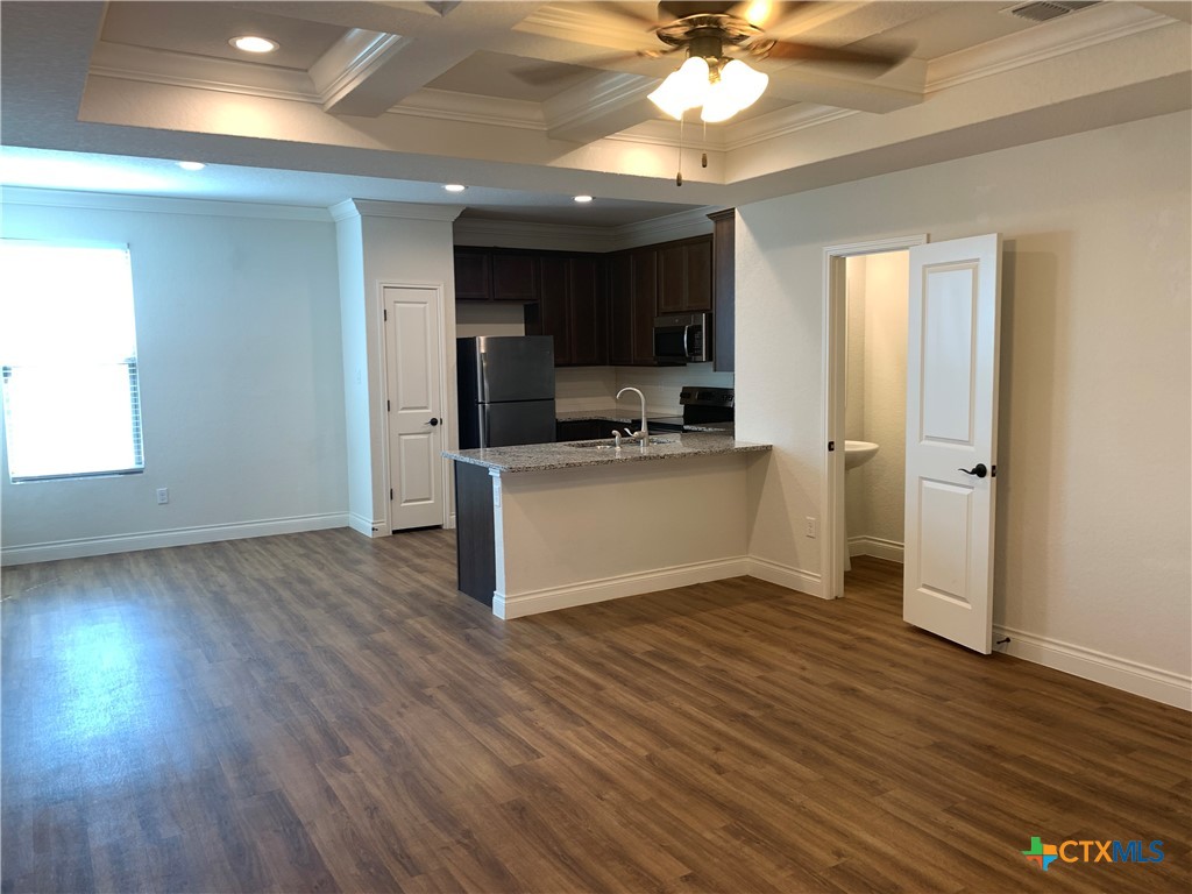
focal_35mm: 26
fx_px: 895
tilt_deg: -4.6
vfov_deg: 53.1
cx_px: 596
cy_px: 447
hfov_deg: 67.3
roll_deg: +0.0
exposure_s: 1/60
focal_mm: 4.25
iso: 50
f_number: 1.8
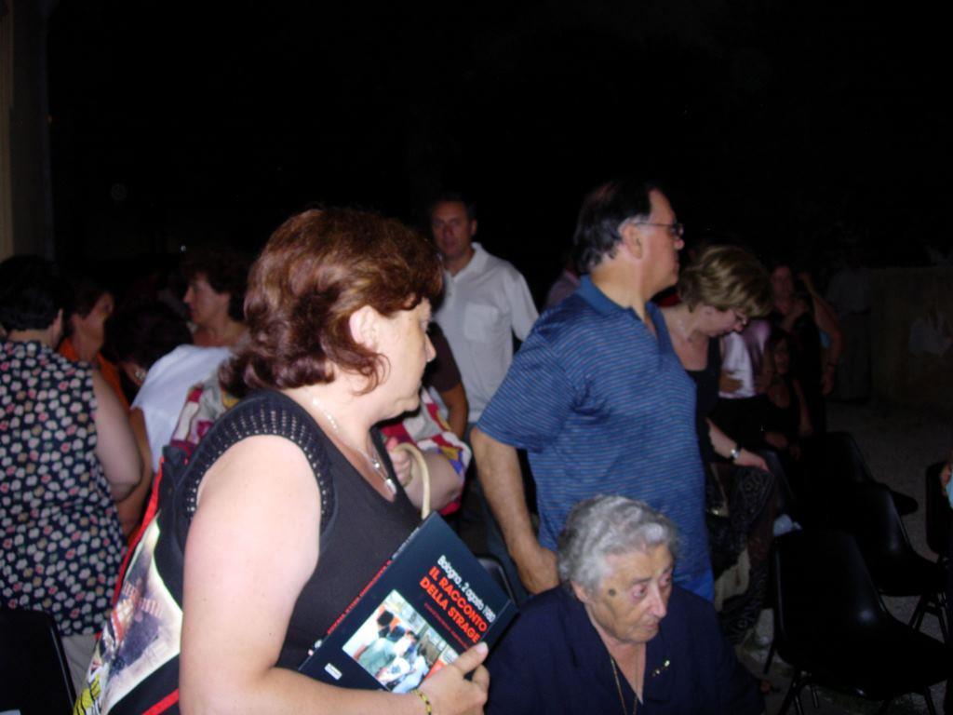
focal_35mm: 38
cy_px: 358
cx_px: 476
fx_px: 1046
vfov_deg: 37.7
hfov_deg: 49.0
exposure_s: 1/64
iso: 79
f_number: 2.8
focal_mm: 7.8
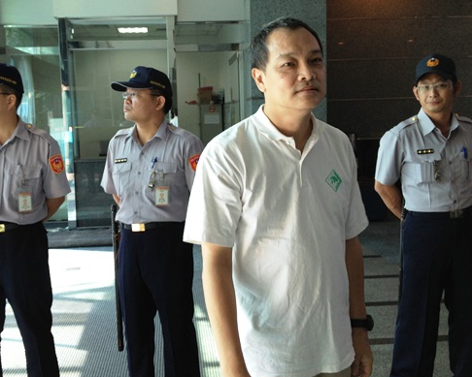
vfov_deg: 33.4
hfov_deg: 41.0
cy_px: 167
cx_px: 199
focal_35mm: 45
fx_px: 629
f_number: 2.4
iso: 64
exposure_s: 1/60
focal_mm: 4.28
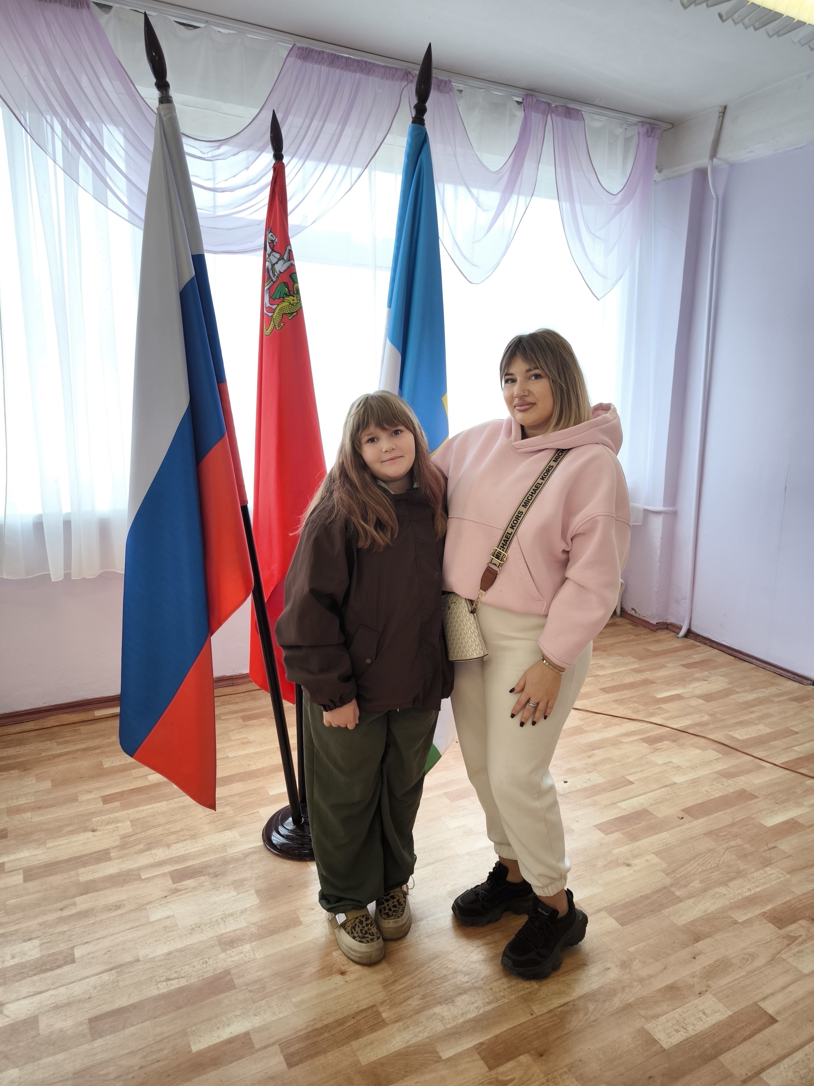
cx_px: 407
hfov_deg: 56.8
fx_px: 752
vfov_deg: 71.6
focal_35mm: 24
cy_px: 543
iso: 125
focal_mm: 6.92
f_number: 1.9
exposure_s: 1/100
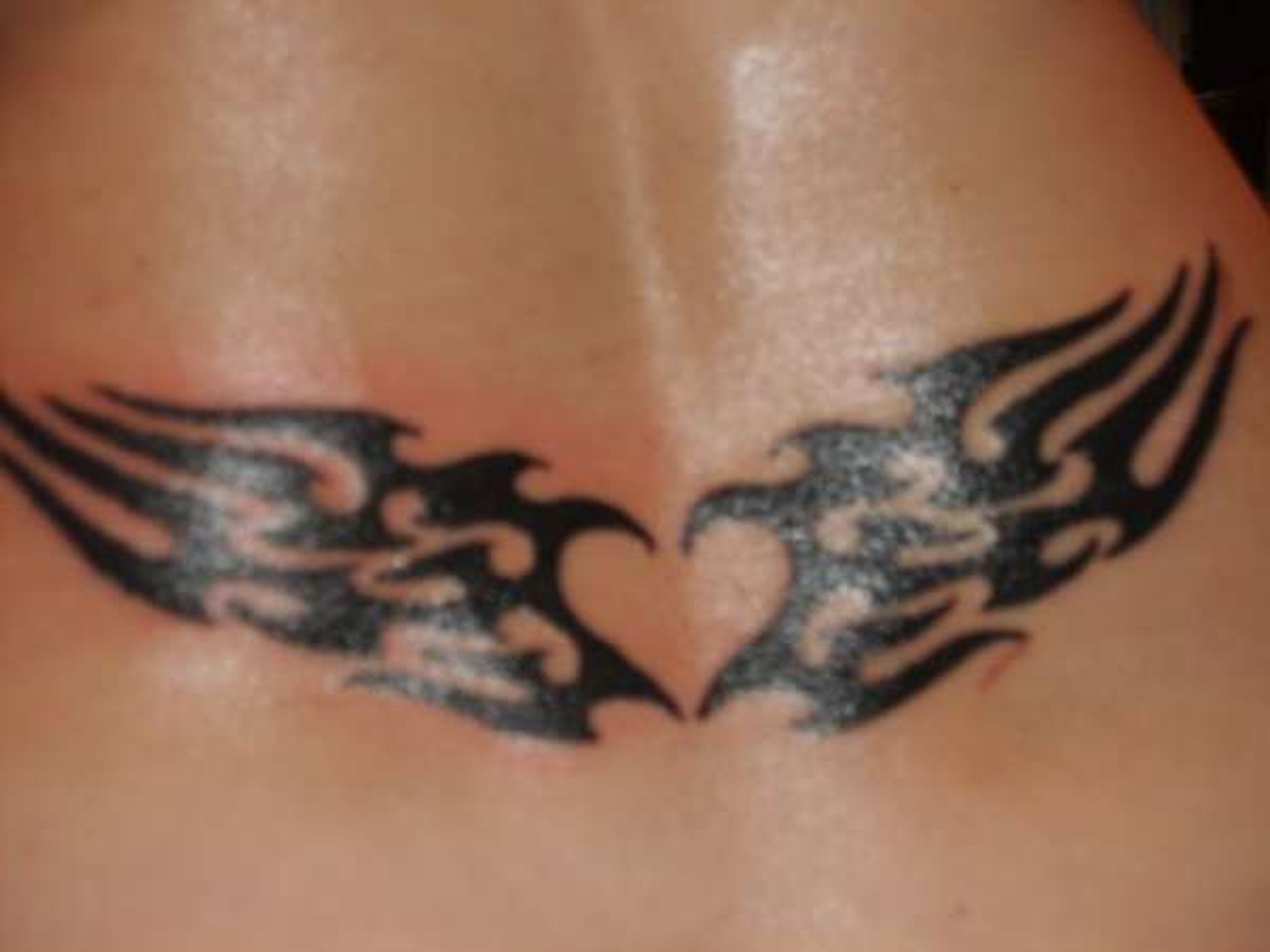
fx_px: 2642
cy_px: 476
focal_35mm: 72
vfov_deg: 20.4
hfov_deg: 27.0
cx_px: 635
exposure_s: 1/60
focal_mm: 12
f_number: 3.9
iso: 100
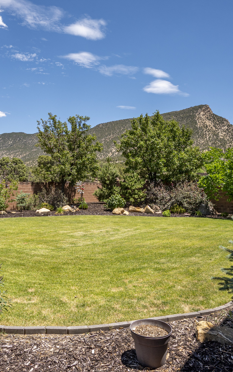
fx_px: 305
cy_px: 186
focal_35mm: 30
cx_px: 90
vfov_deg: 62.9
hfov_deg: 41.6
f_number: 13
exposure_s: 1/250
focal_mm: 19.5
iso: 250
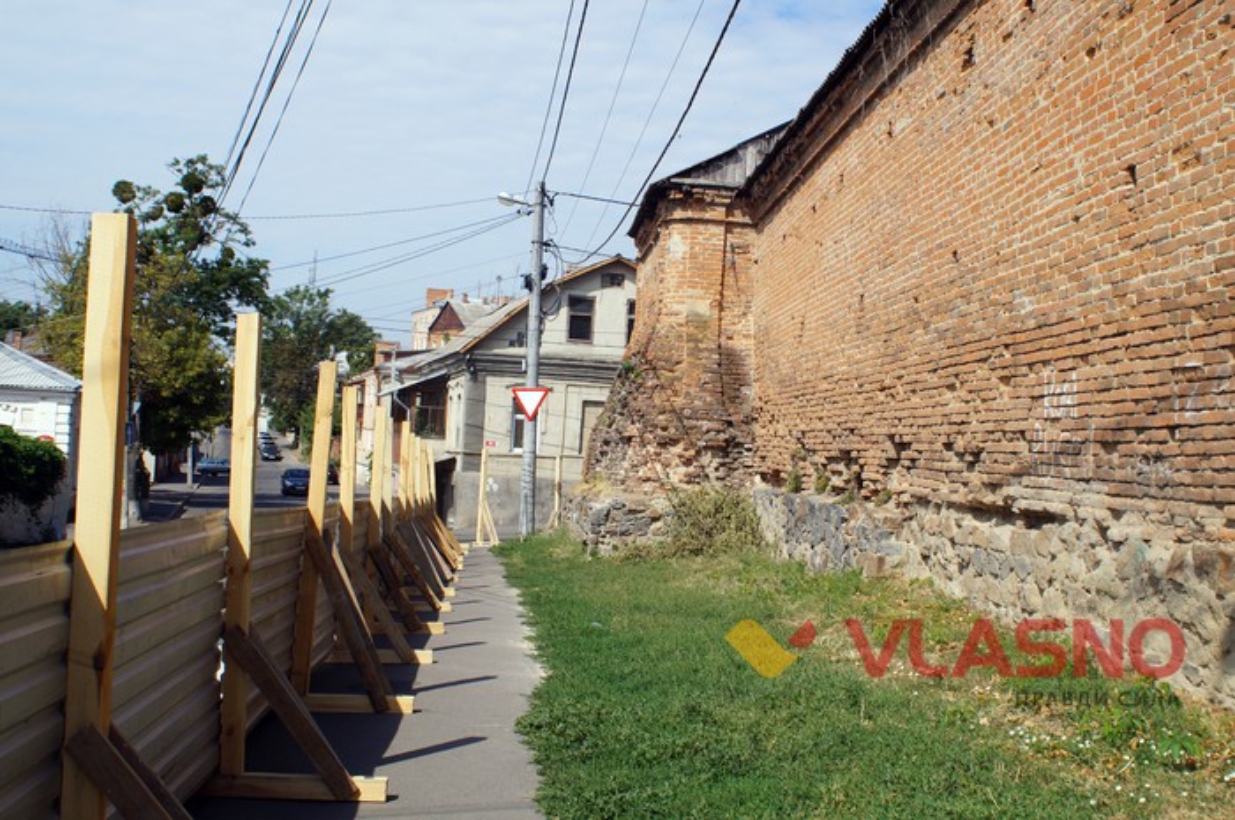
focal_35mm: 42
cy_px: 410
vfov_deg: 31.8
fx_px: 1439
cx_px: 618
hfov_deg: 46.4
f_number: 11
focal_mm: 28
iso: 100
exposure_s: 1/160
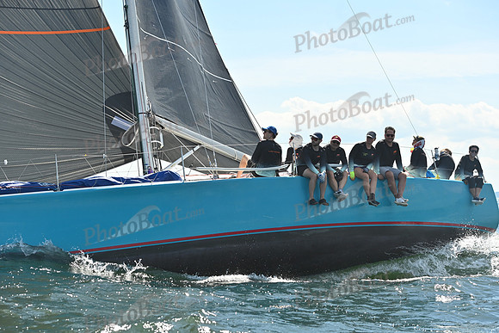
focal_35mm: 75
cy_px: 166
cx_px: 250
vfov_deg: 18.2
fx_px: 1040
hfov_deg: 27.0
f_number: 6.3
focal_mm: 75
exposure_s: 1/1600
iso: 250
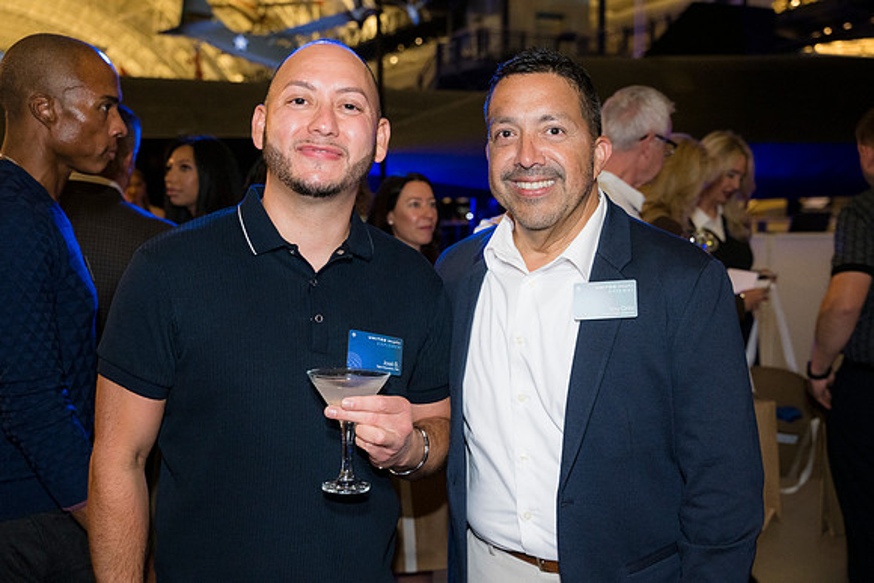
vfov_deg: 35.1
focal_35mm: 38
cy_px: 292
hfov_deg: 50.7
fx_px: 923
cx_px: 437
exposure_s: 1/125
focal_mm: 38
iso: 3200
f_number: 4
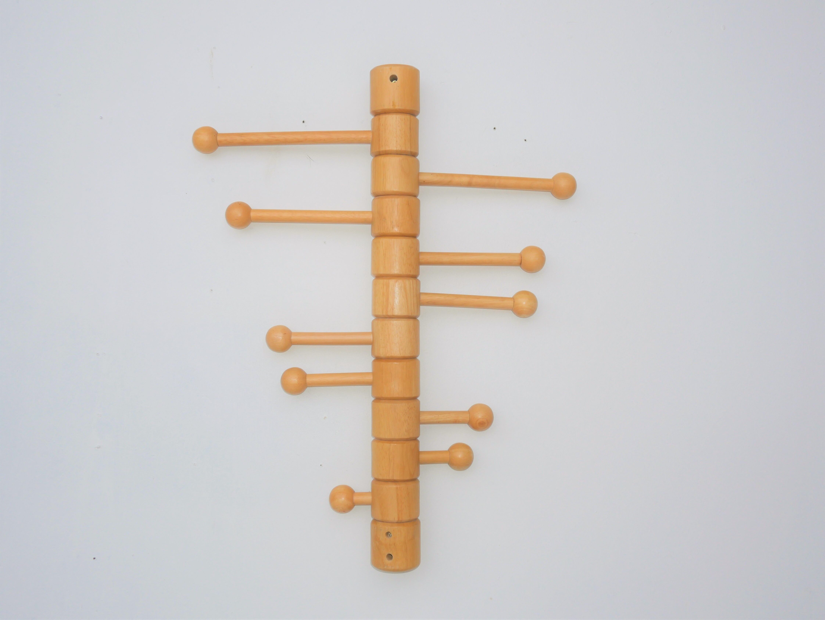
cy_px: 310
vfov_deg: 36.0
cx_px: 412
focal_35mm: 40
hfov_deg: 46.8
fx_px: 954
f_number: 11
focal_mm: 20
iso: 200
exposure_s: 1/160
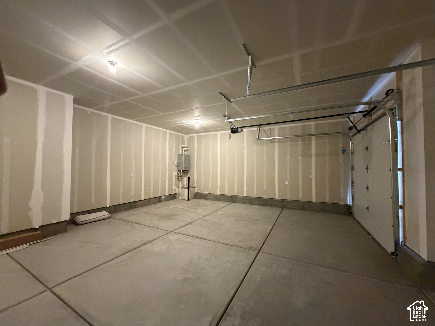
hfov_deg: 102.1
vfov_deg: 85.7
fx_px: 176
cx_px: 218
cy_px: 163
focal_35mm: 14
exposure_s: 1/60
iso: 1000
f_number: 2.2
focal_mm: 2.22
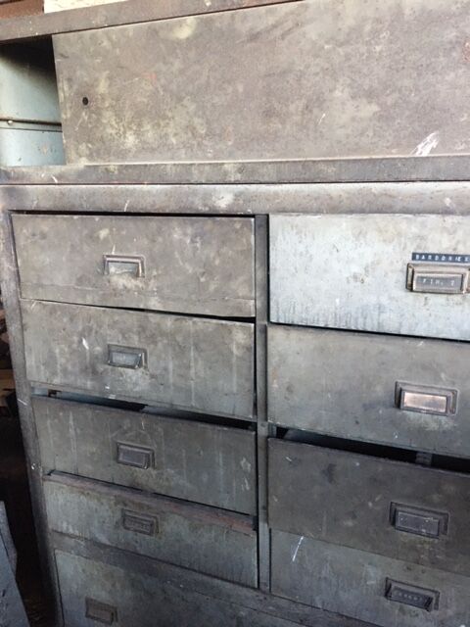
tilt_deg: -13.9
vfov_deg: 61.7
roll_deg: +1.1
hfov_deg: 48.2
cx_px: 235
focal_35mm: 29
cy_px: 314
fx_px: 525
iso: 250
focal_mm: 4.15
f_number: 2.2
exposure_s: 1/33
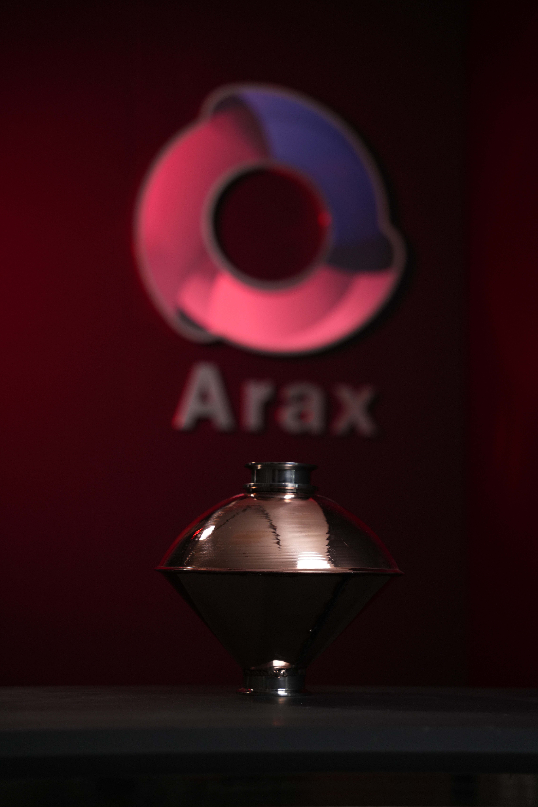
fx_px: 1569
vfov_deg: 28.8
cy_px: 404
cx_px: 269
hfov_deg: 19.5
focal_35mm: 70
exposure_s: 1/160
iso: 200
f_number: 4
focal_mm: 70
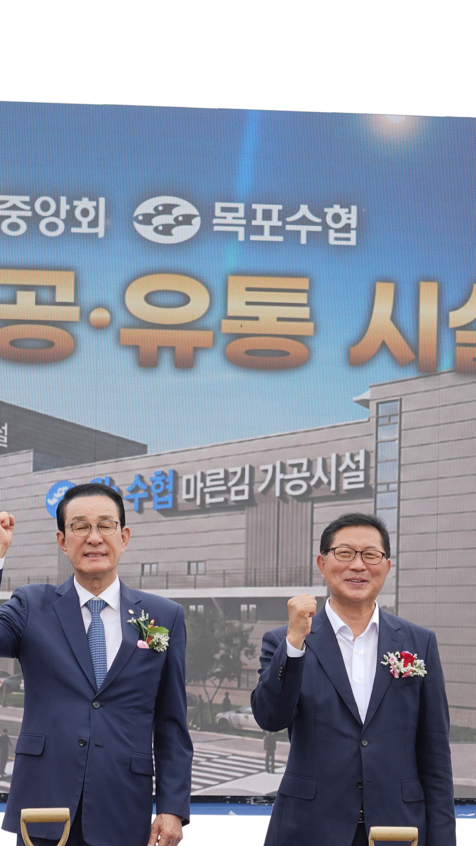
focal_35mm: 138
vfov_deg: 15.5
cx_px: 378
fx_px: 3097
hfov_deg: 8.8
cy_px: 620
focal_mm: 55
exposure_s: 1/250
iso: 50
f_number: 4
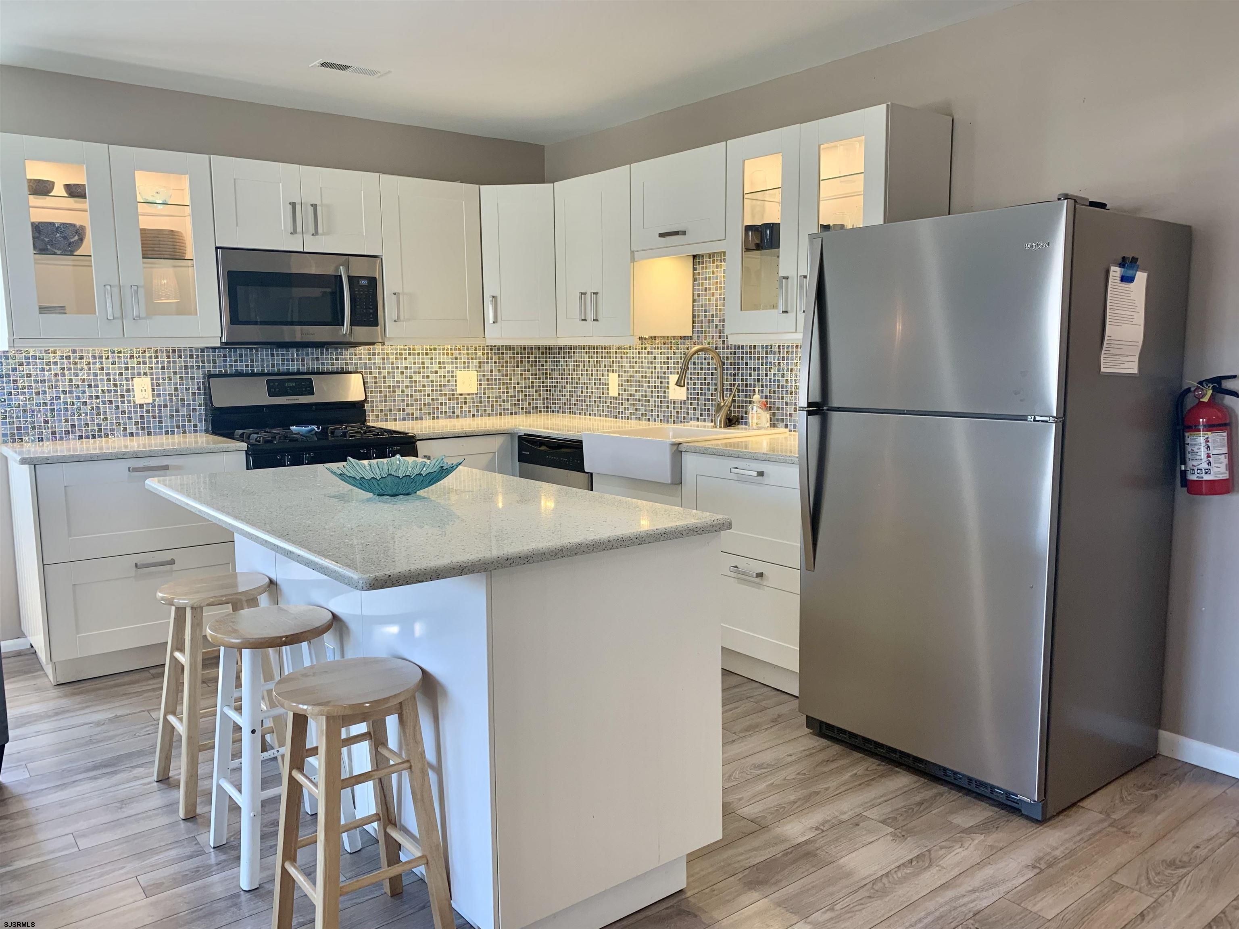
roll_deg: +0.0
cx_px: 620
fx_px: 931
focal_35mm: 26
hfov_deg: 67.3
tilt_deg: -7.8
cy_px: 464
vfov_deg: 53.1
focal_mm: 4.25
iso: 80
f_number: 1.8
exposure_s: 1/60
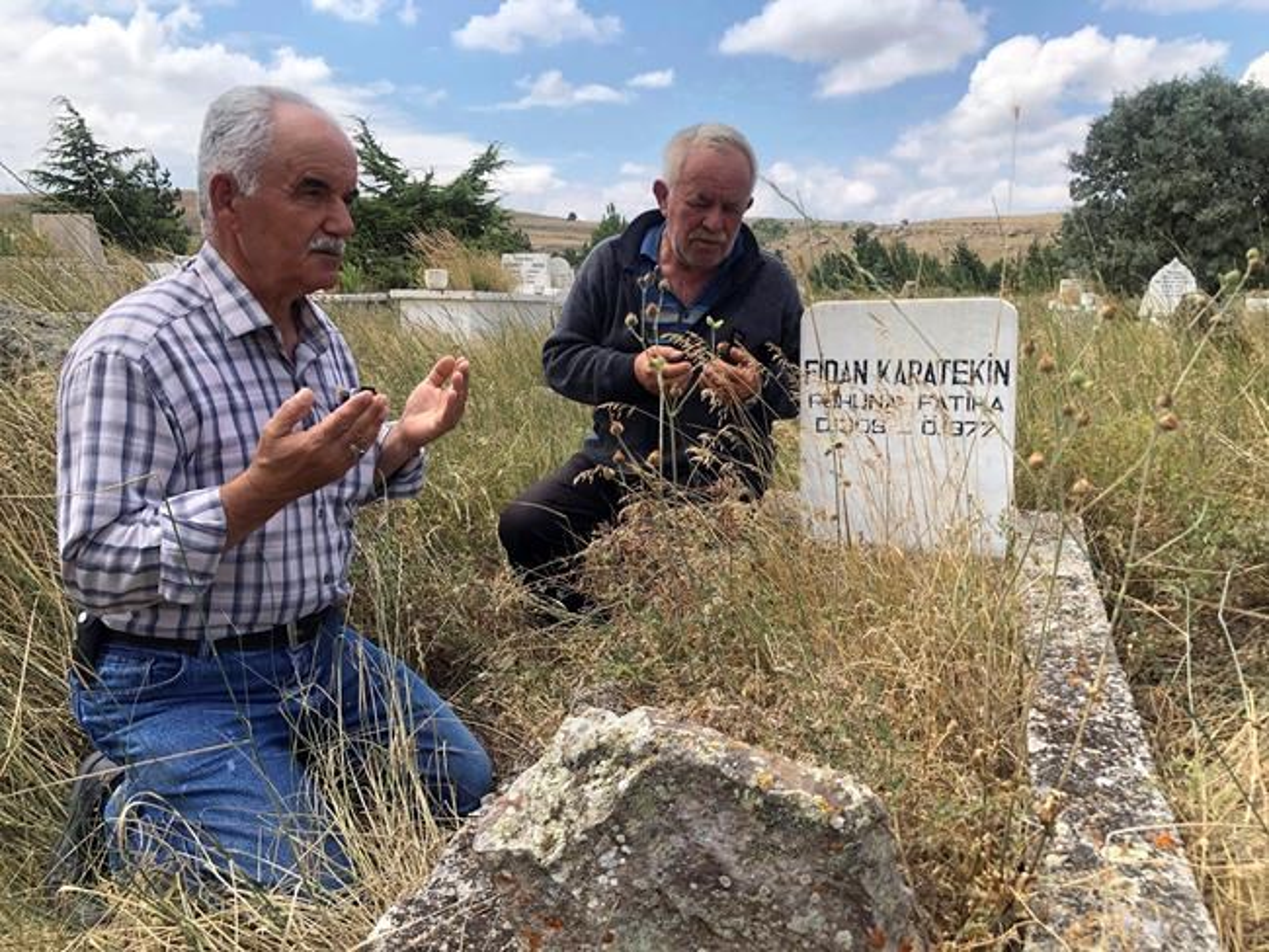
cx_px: 634
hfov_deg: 63.4
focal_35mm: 28
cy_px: 476
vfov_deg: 49.8
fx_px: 1027
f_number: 1.8
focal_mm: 3.99
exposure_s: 1/1171
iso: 20
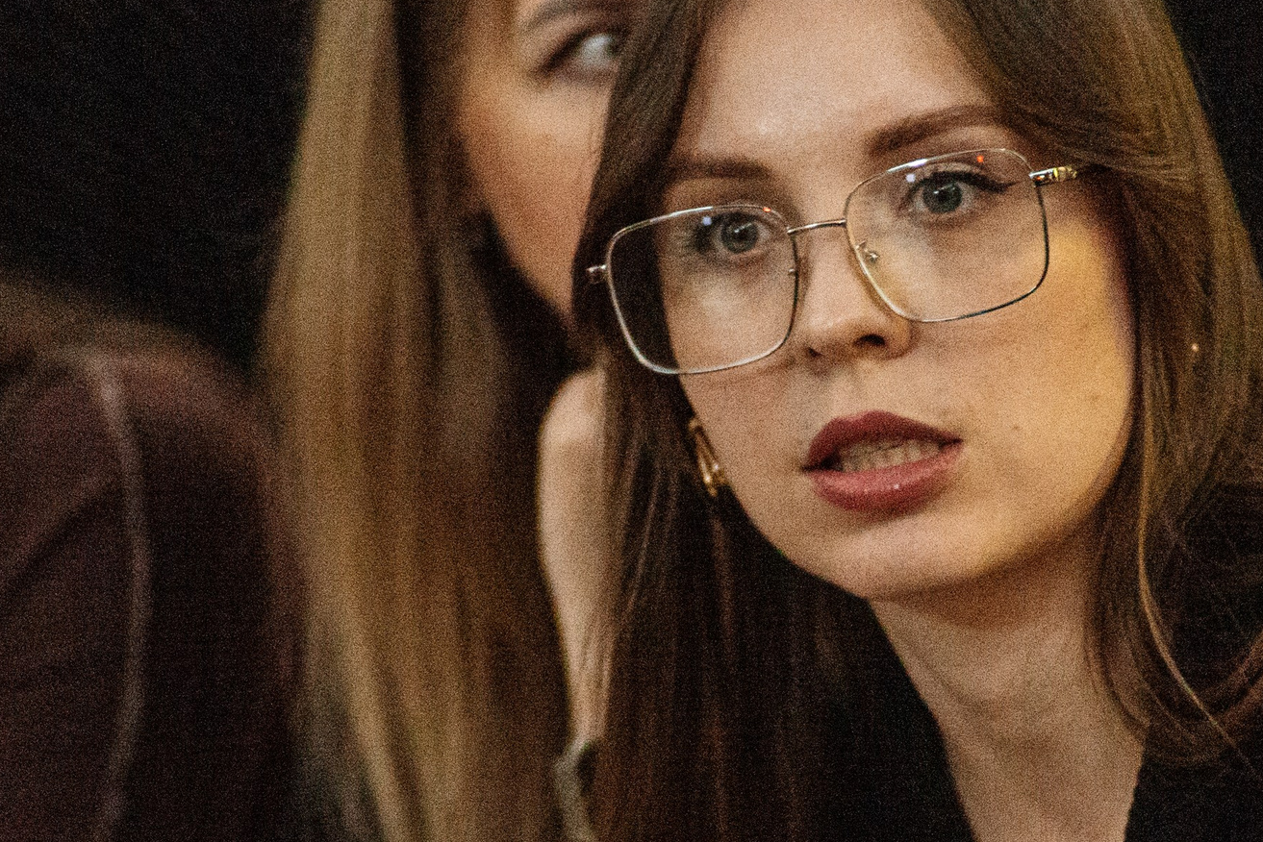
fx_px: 13685
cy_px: 567
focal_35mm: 390
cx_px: 820
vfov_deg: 3.5
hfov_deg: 5.3
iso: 12800
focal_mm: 200
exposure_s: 1/160
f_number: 4
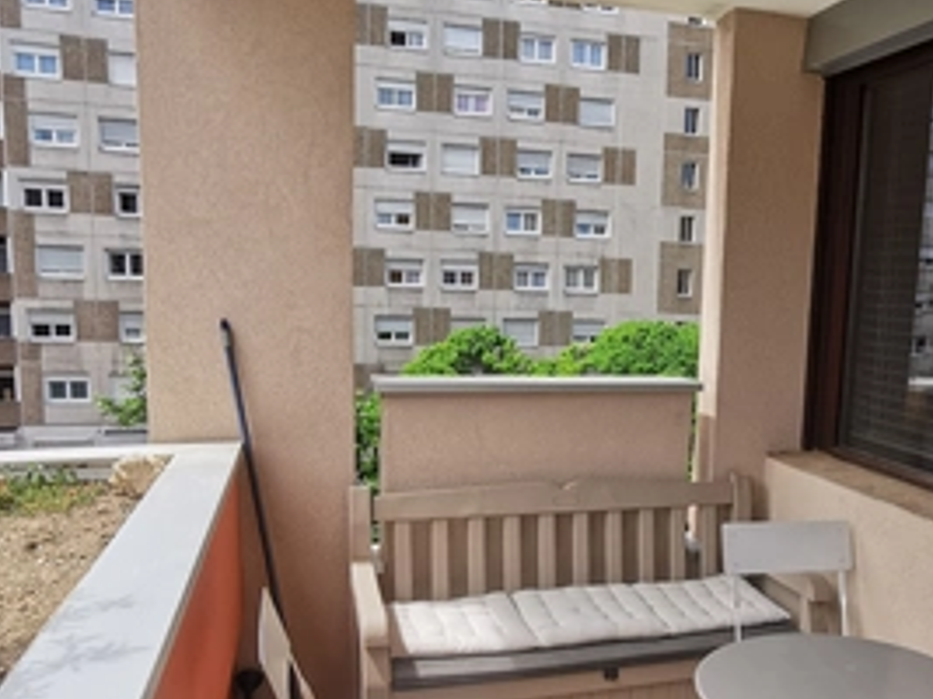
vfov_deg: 41.6
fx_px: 916
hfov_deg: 53.2
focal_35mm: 34
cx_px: 603
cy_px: 419
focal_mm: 2.26
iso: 50
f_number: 2.2
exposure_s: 1/893
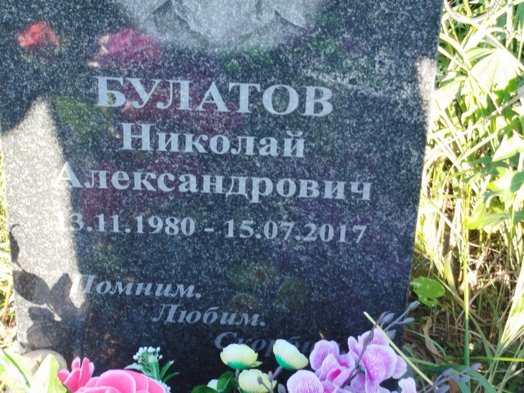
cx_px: 262
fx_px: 469
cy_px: 196
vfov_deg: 45.4
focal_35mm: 31
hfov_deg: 58.4
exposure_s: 1/100
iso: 80
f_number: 1.7
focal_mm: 5.31
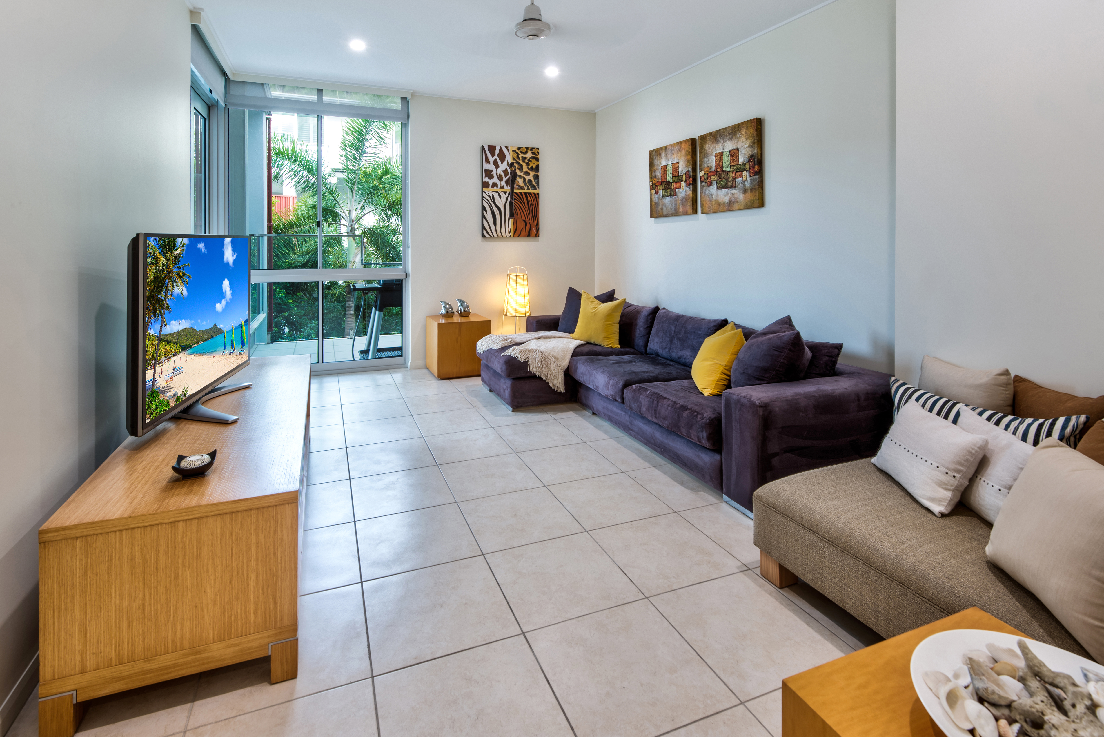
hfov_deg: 96.7
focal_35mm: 16
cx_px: 552
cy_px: 368
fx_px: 491
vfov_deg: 73.8
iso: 100
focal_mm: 16
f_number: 10
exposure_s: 1/8
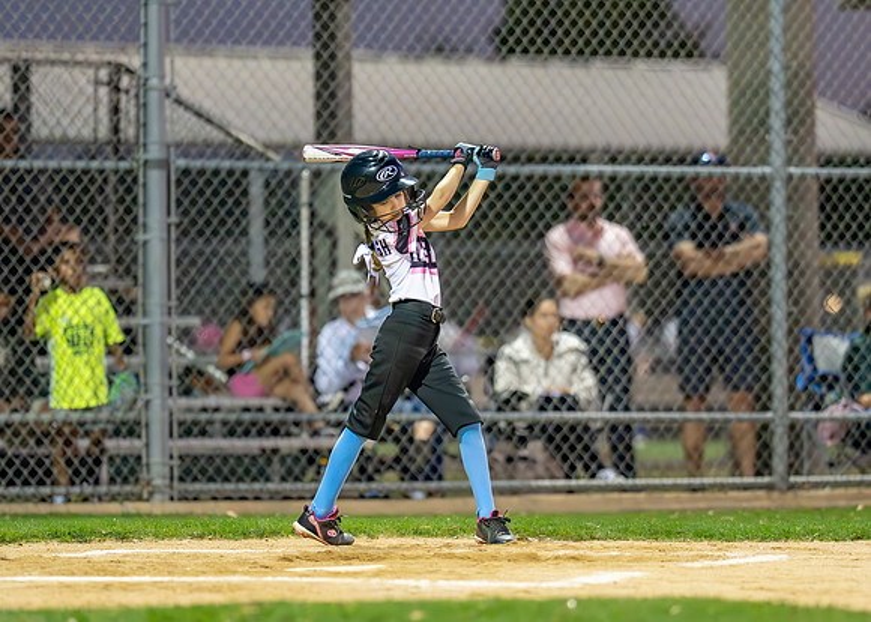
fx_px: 7110
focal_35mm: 287
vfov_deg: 5.0
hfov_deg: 7.0
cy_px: 332
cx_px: 406
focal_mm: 135
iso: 6400
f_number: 1.8
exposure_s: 1/1600
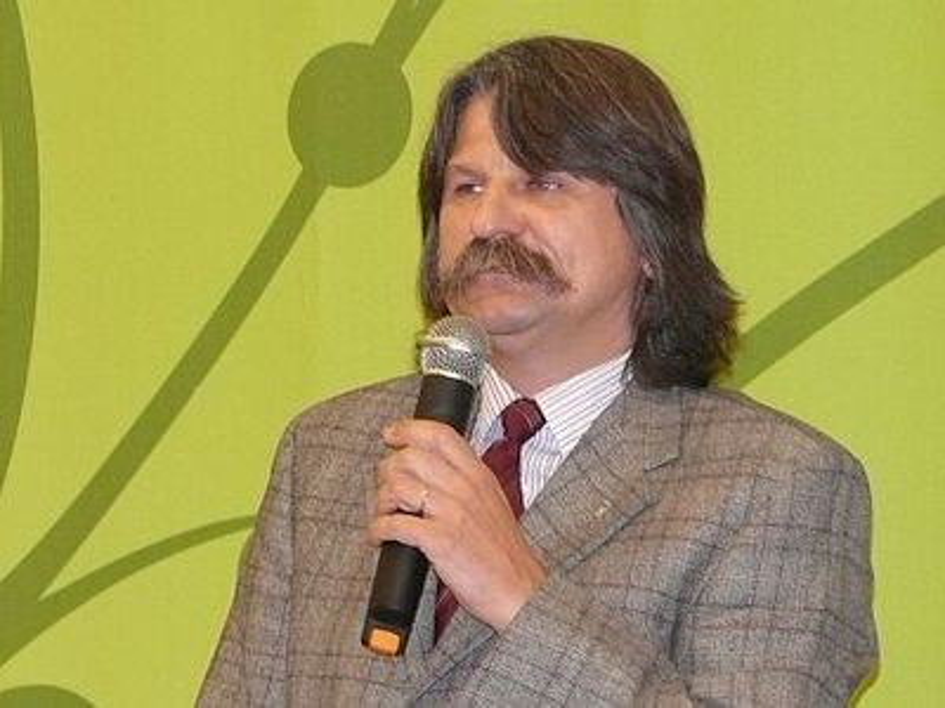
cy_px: 354
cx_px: 472
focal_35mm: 242
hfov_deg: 8.2
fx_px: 6606
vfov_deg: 6.1
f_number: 3.6
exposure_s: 1/30
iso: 400
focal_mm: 28.7
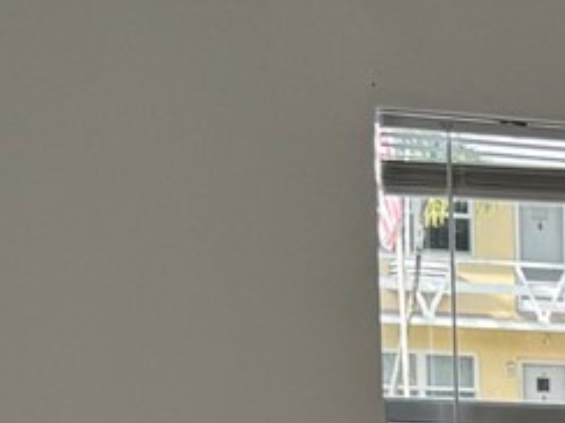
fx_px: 2578
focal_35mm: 158
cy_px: 925
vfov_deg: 8.7
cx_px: 1125
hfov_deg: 11.3
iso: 80
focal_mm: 6.76
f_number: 1.78
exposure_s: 1/284
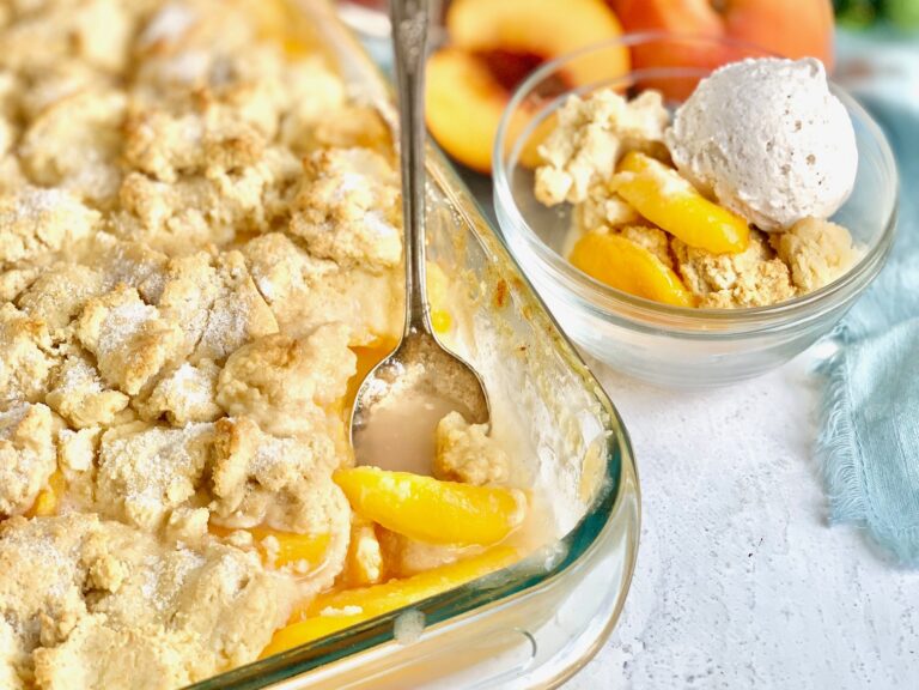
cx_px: 460
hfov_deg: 36.8
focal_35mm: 52
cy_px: 345
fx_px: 1381
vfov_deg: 28.0
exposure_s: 1/122
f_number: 2.4
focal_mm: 6
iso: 32
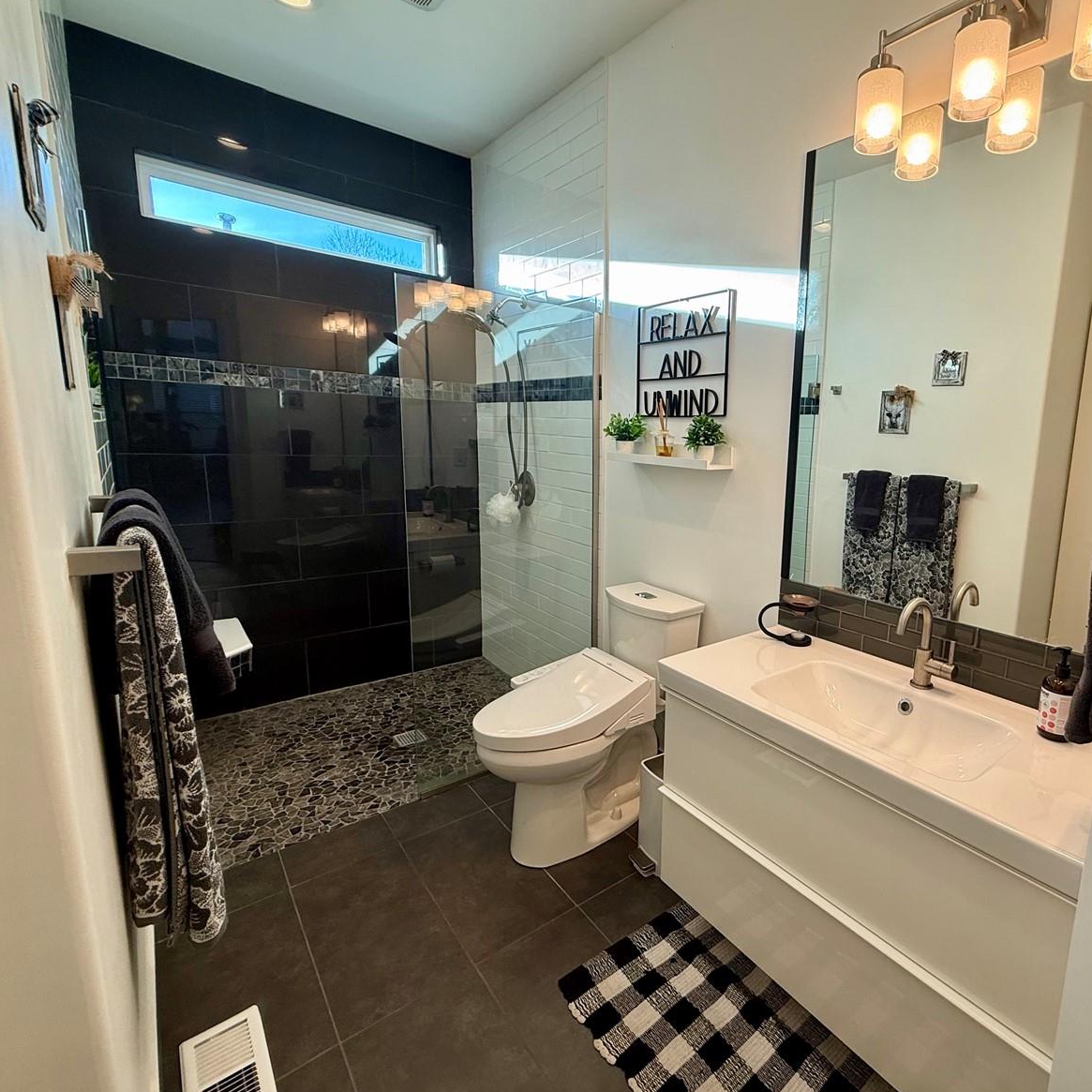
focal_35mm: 17
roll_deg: -2.6
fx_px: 607
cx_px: 707
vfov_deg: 84.0
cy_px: 536
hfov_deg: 81.8
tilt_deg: -9.5
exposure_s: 1/120
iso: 80
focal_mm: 2.22
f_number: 2.2
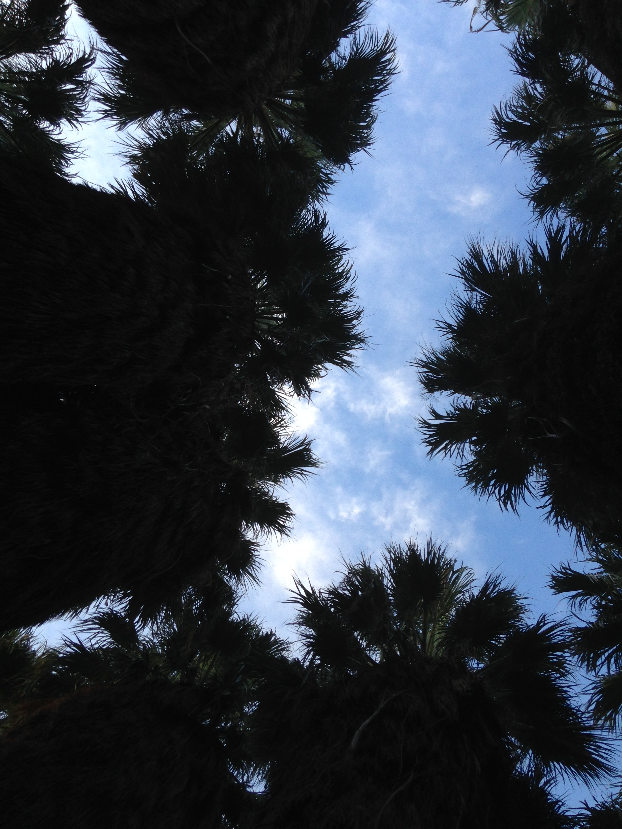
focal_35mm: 33
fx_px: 791
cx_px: 311
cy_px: 414
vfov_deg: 55.4
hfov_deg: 42.9
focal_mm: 4.12
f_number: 2.4
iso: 80
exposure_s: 1/120
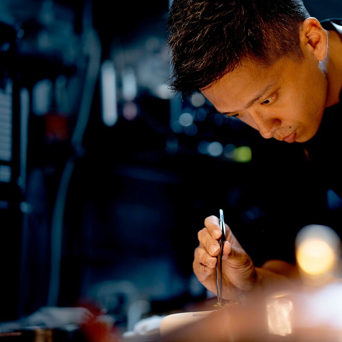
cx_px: 257
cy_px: 171
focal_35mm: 64
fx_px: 715
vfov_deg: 26.9
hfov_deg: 26.5
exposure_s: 1/250
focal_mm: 50
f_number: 1.6
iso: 640
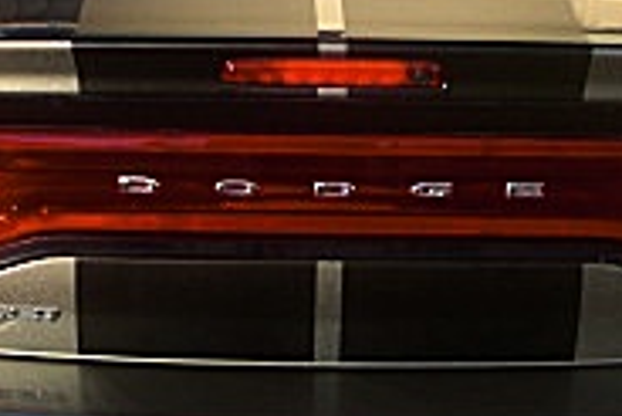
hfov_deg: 15.7
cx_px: 264
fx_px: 2248
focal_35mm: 130
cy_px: 20
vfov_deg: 10.5
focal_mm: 6.3
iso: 50
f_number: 2.8
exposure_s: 1/250
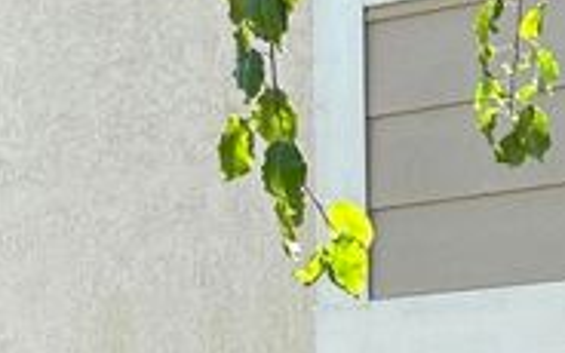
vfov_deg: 12.6
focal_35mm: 92
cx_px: 617
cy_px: 695
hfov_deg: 21.4
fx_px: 1417
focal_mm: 6.86
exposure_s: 1/1227
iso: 80
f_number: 1.78
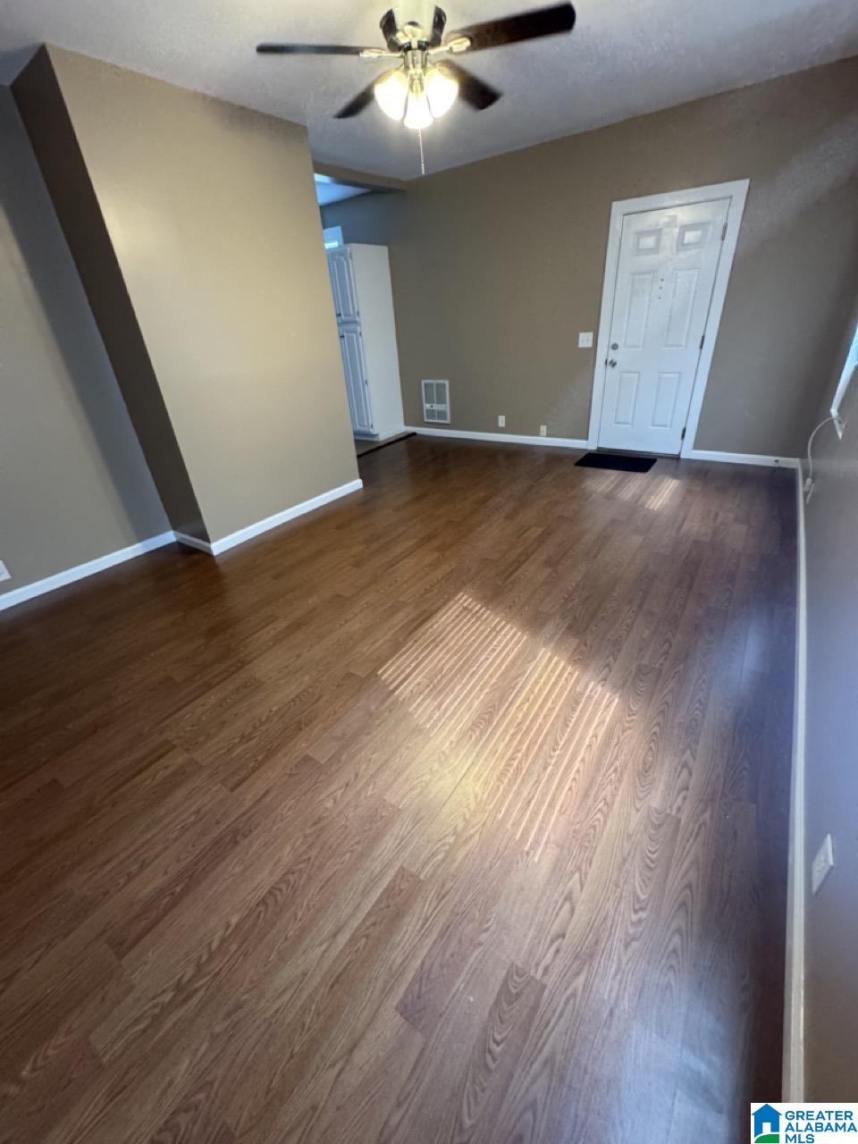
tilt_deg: -29.1
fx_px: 463
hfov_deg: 85.7
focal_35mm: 14
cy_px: 572
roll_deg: +4.0
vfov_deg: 102.1
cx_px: 429
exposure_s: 1/60
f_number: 2.2
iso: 320
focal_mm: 2.22
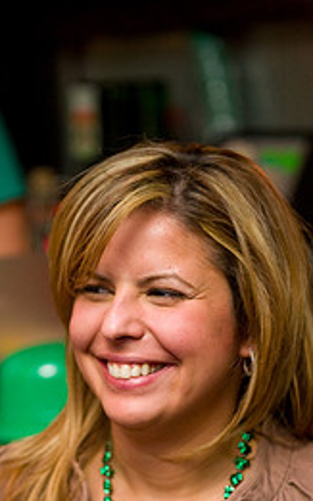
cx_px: 114
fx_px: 1680
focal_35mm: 123
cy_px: 426
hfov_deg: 10.6
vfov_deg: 16.8
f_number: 3.2
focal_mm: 70
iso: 1600
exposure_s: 1/125
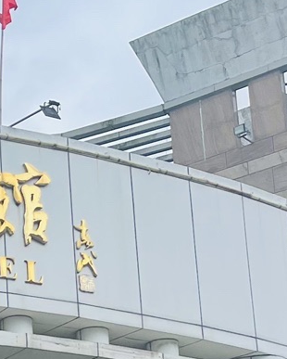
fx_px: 1390
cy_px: 415
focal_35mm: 131
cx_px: -303
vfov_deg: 14.3
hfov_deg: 10.7
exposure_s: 1/2545
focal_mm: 5.1
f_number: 1.6
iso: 32
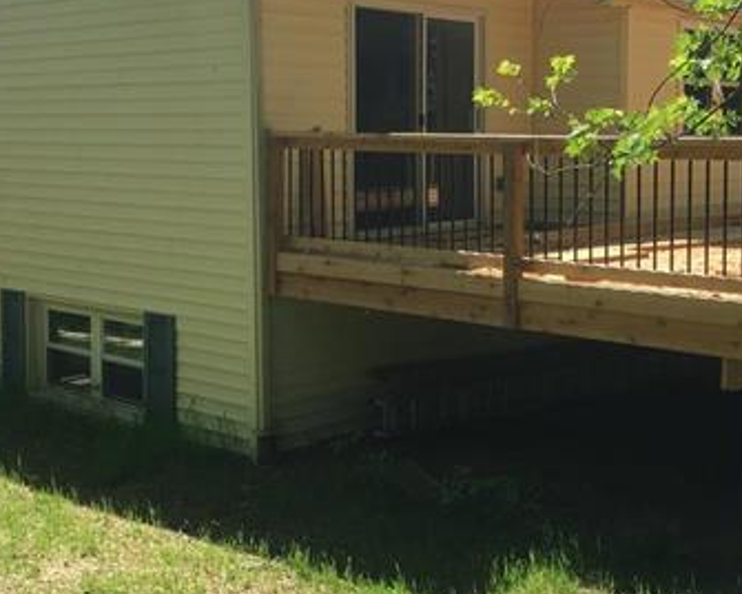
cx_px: 472
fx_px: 1186
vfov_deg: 28.0
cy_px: 217
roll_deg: +0.1
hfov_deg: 34.5
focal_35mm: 54
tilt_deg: -4.8
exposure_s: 1/845
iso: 25
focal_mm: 4.15
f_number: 2.2
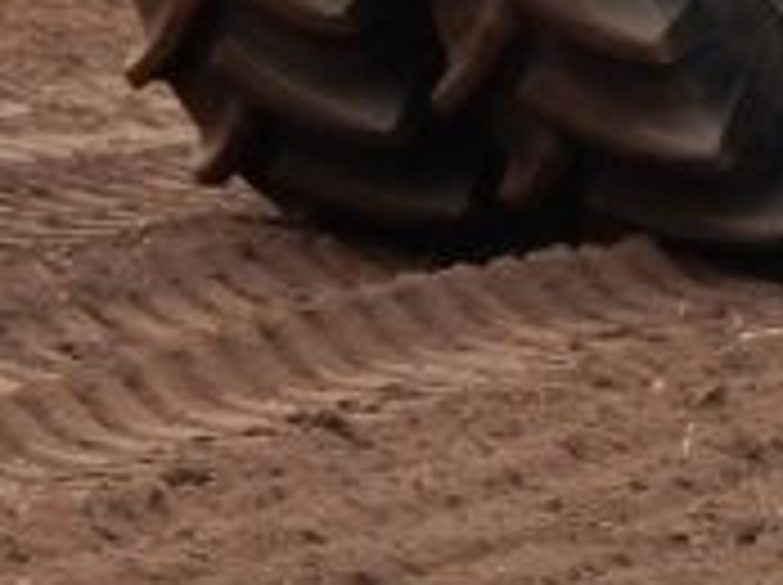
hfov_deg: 2.6
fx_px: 17077
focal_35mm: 756
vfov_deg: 2.0
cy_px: -603
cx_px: 1440
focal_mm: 29.2
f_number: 6
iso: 400
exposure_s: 1/200
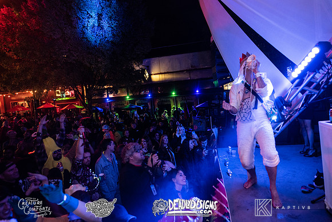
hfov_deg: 79.2
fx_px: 200
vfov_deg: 57.9
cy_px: 102
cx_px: 180
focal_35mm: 22
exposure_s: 1/60
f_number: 3.5
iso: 2000
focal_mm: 20
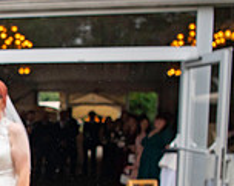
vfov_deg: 17.5
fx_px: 594
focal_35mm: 86
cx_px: -108
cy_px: 175
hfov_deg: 19.6
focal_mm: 24
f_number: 2.8
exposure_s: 1/5000
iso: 800
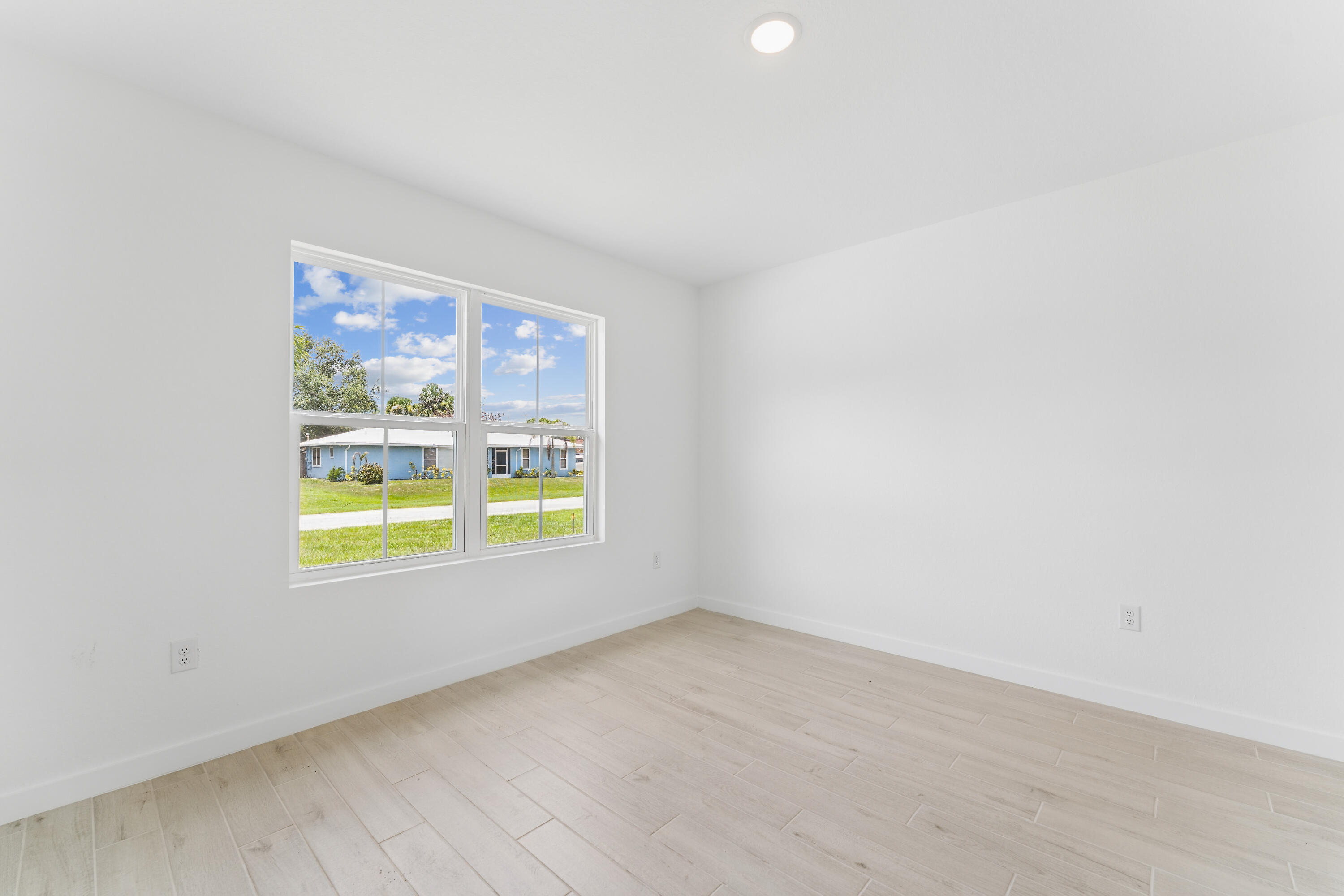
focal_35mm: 14
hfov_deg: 104.3
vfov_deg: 81.2
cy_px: 448
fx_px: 523
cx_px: 672
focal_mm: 14
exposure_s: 1/15
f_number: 8
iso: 200
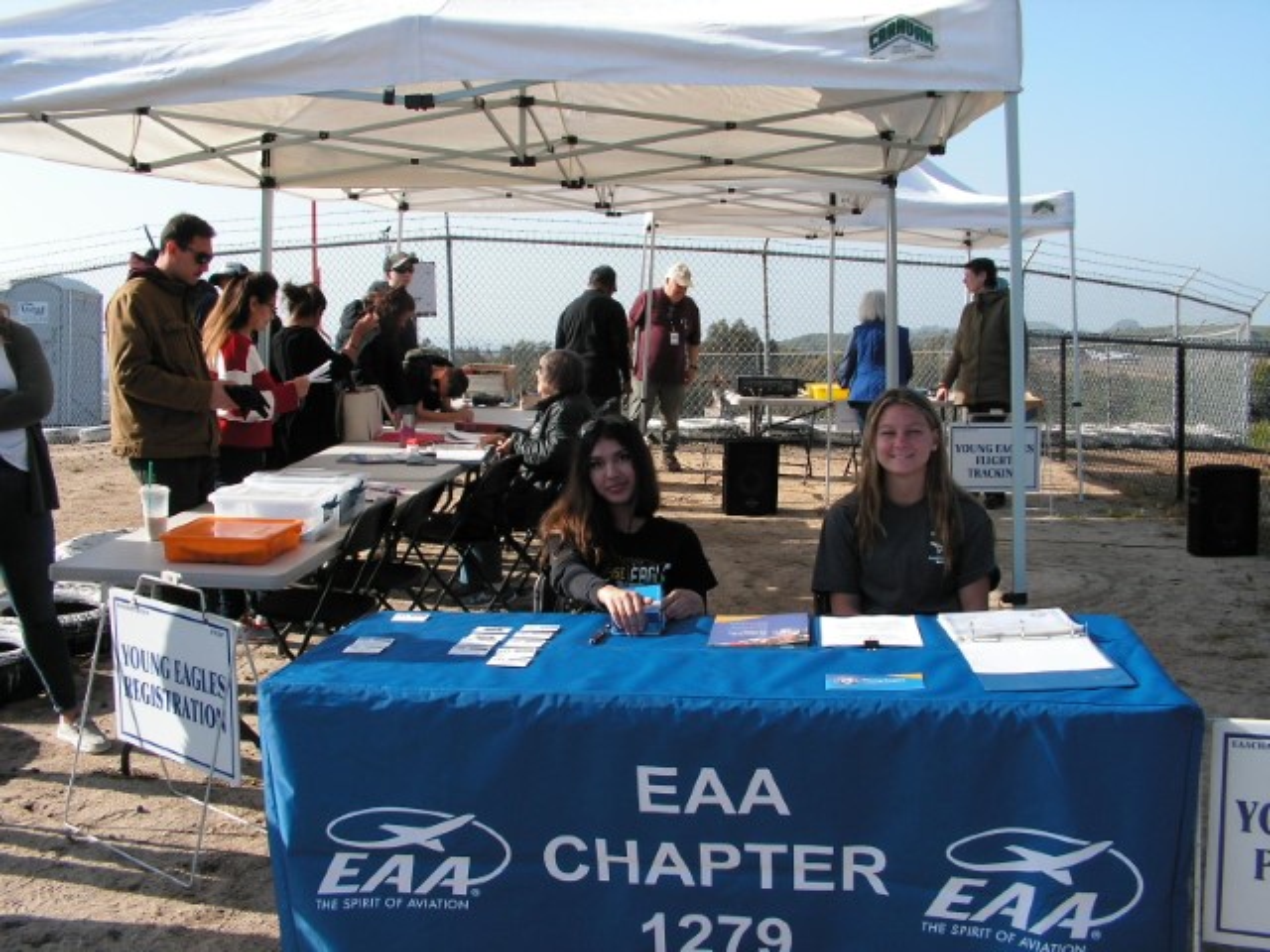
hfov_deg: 51.4
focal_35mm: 36
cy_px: 476
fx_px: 1321
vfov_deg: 39.7
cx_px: 635
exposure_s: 1/250
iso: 50
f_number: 4.8
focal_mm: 6
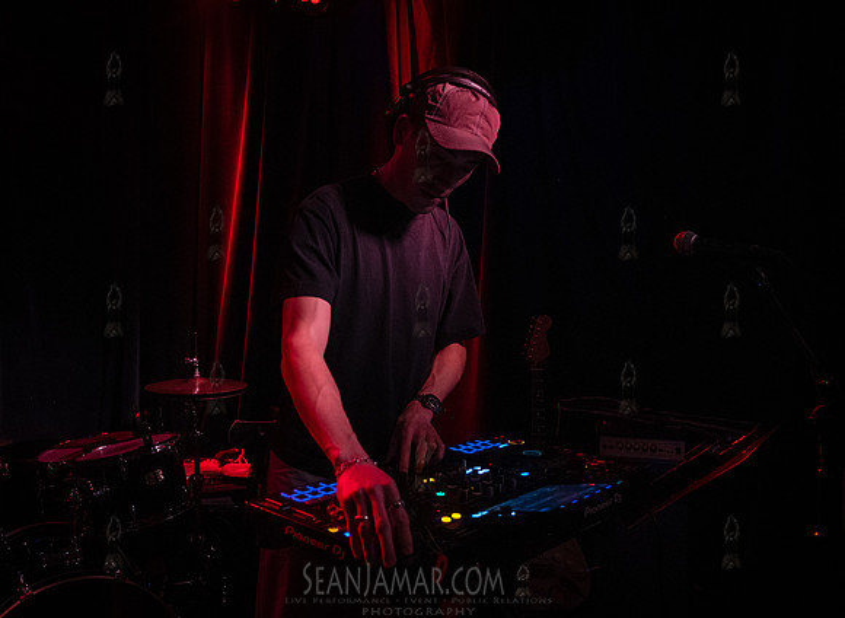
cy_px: 280
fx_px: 794
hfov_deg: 55.6
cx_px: 337
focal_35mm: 33
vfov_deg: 42.5
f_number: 3.5
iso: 12800
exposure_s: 1/250
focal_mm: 28
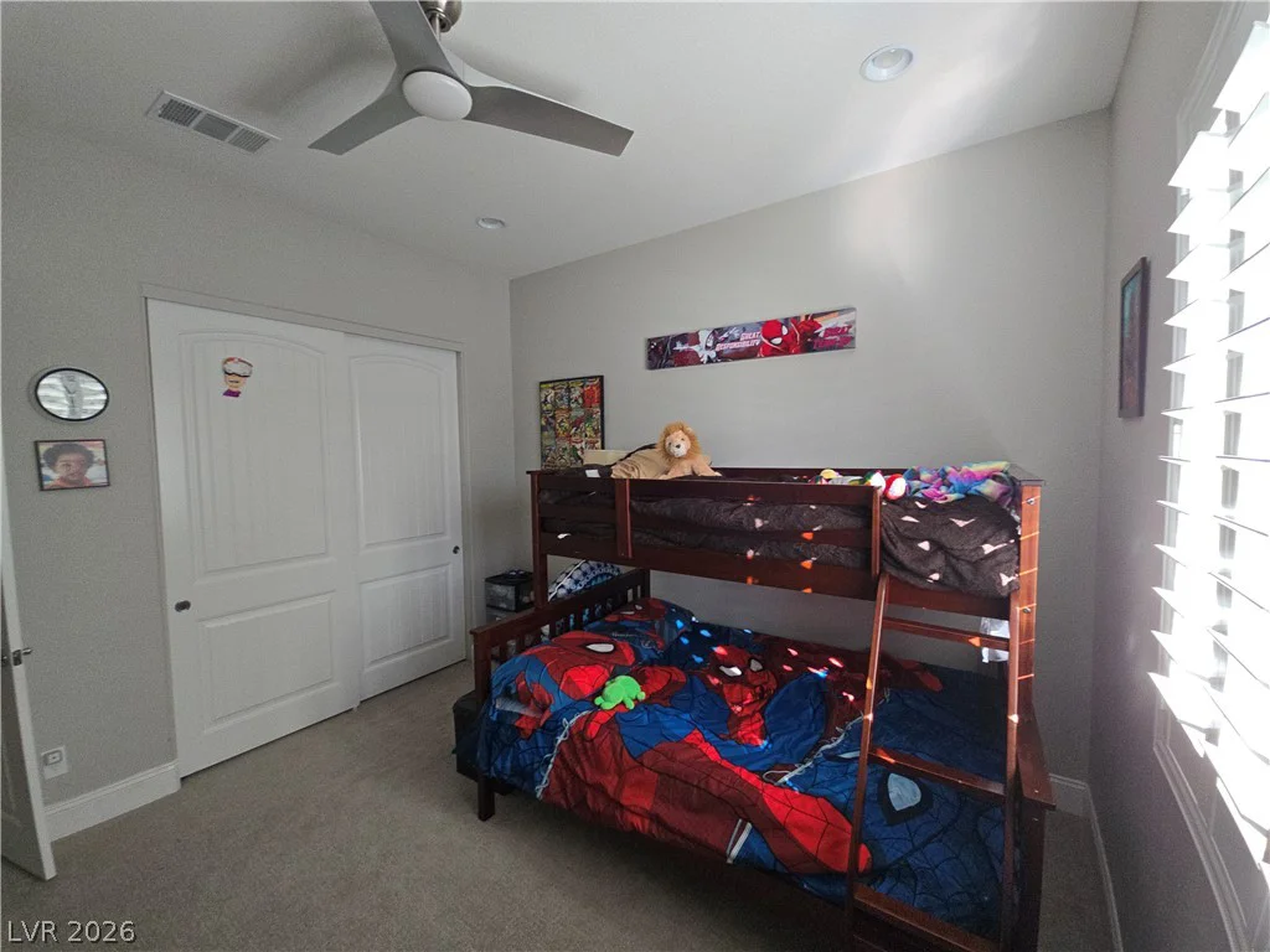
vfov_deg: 89.9
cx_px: 635
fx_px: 477
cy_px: 476
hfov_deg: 106.2
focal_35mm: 13
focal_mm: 2.2
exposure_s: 1/60
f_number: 2.2
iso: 100
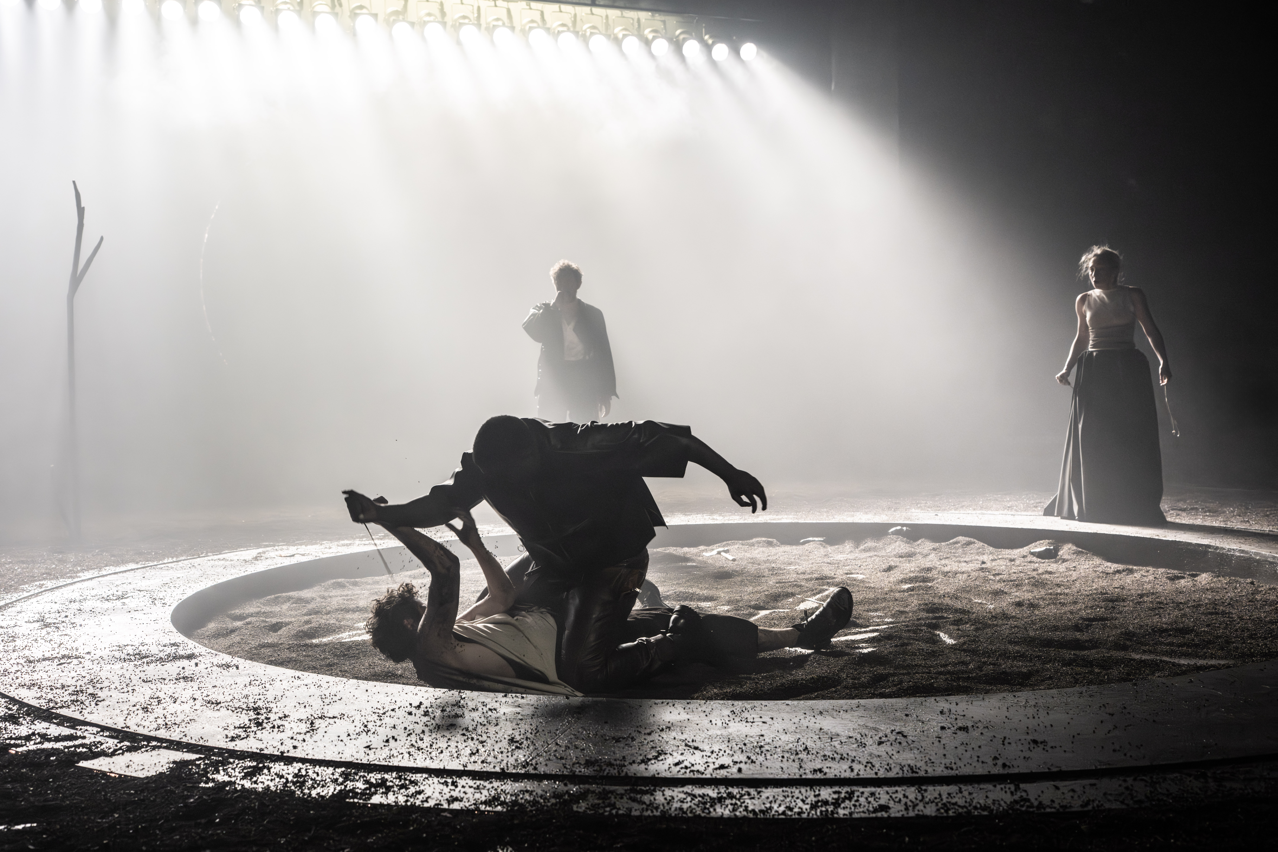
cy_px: 426
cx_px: 639
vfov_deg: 37.9
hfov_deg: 54.4
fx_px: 1242
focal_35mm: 35
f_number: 4
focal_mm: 35
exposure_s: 1/200
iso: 4000
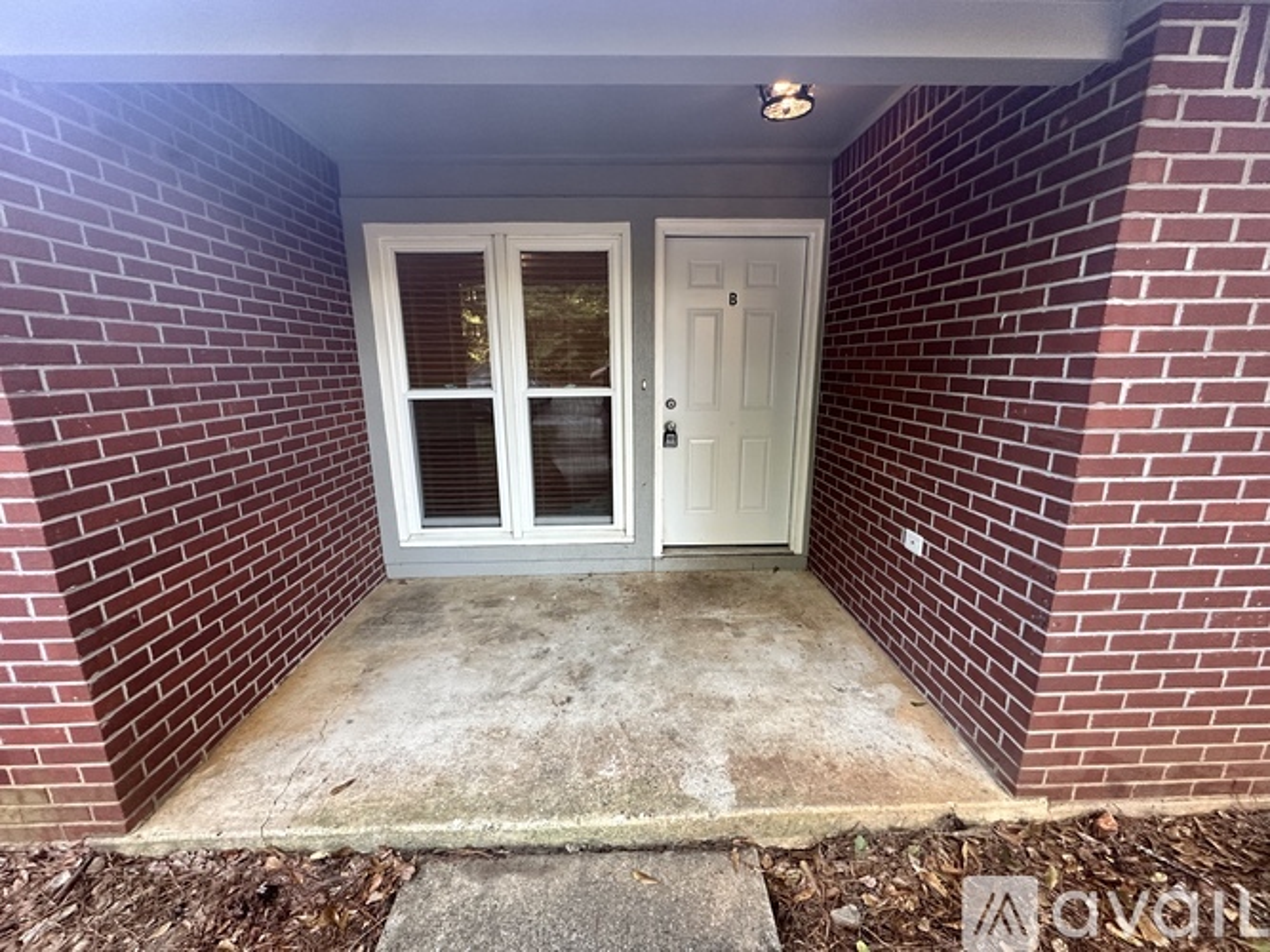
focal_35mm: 14
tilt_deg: -11.8
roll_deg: +0.4
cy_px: 476
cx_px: 635
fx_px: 514
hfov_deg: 102.1
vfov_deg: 85.7
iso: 250
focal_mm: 2.22
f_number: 2.2
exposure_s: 1/99
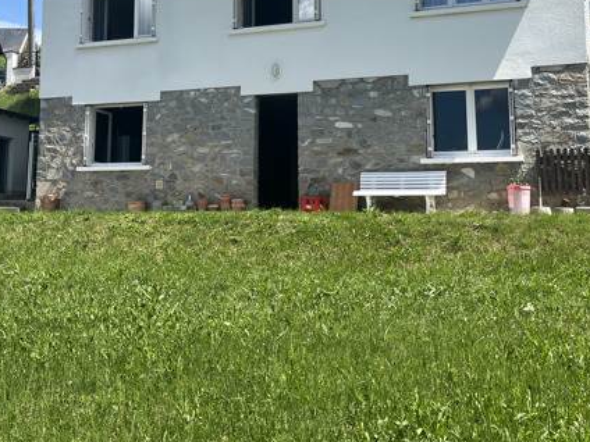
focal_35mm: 49
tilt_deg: +9.4
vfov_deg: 29.2
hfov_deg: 38.7
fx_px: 835
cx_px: 230
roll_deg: -0.2
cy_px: 107
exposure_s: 1/2899
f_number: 1.6
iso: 50
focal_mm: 5.1
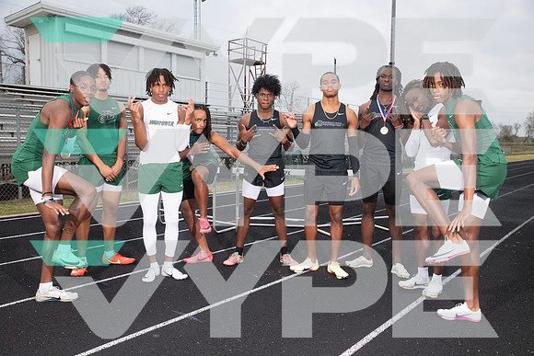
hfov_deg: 58.7
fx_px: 475
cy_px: 178
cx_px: 267
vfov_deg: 41.1
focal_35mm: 32
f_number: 6.3
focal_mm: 32
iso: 250
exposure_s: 1/400
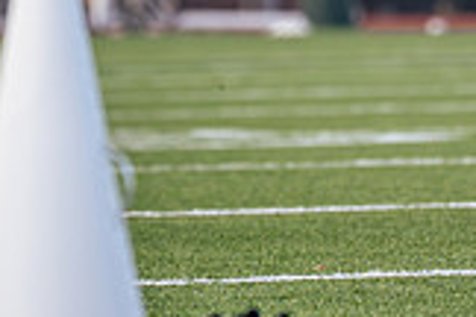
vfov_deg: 2.1
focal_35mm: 668
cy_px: -292
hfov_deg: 3.1
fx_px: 8832
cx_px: 155
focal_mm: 150
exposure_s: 1/2500
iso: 500
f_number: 2.8
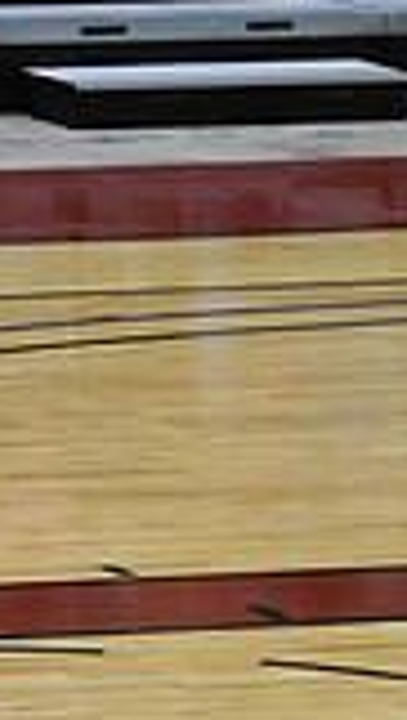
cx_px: -747
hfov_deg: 2.5
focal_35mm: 487
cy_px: 266
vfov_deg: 4.4
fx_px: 9309
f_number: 4
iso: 5000
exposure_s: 1/500
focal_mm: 86
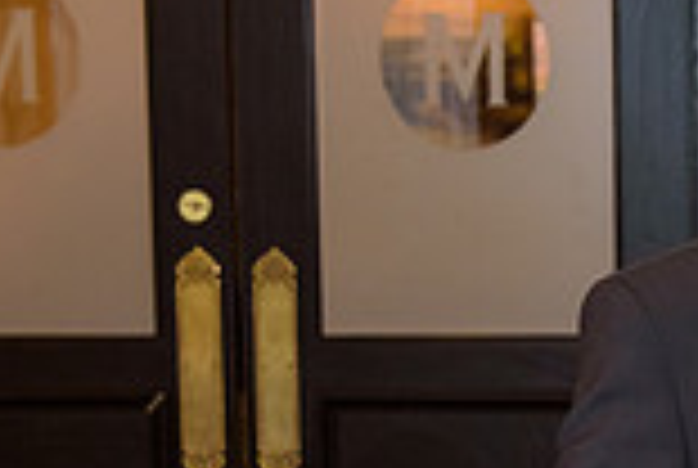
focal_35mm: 157
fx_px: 3050
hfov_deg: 12.5
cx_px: 968
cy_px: 601
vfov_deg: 8.7
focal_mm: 42
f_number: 3.2
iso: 1600
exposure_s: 1/125
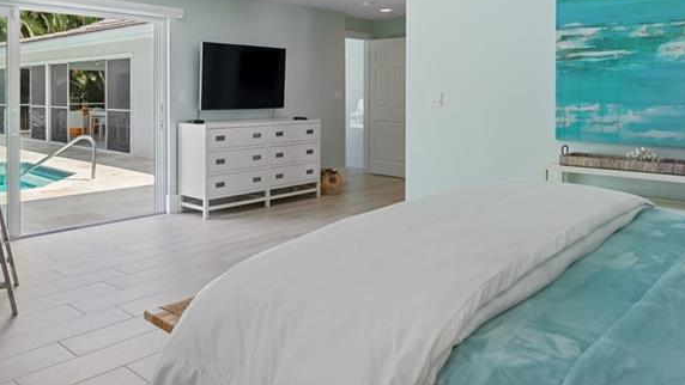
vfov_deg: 37.8
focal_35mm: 30
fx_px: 545
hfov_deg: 63.8
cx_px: 278
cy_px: 86
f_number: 8
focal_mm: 16
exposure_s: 1/50
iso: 400
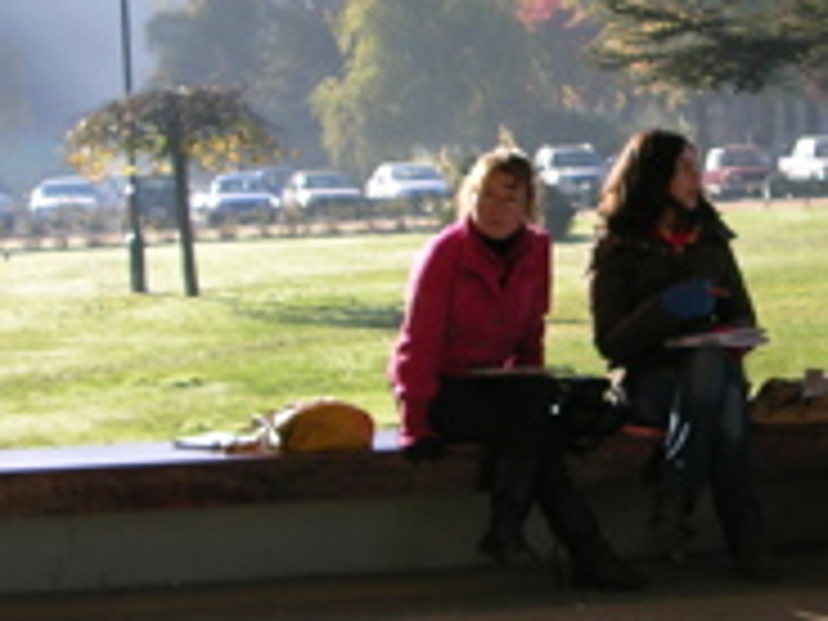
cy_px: 279
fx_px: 2918
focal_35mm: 122
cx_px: 742
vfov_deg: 12.1
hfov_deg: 16.0
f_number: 4
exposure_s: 1/186
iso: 50
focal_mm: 8.9
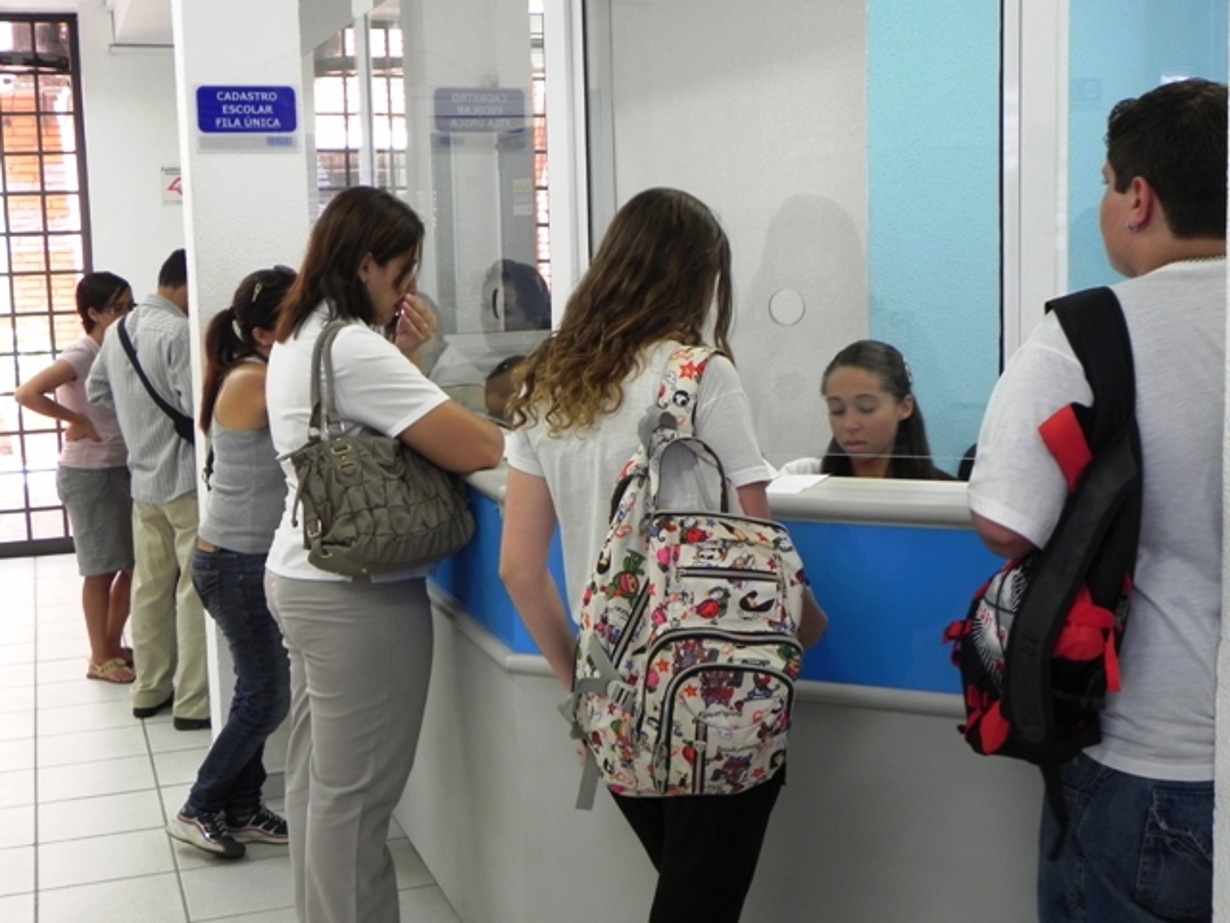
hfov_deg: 41.2
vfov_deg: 31.5
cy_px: 462
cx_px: 615
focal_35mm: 46
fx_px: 1635
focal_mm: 8.2
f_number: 3.2
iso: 180
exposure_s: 1/30
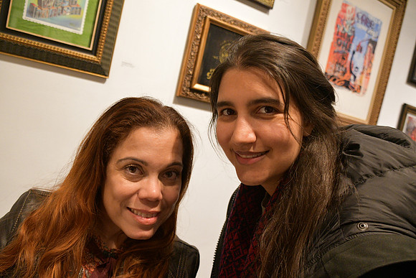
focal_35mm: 31
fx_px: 358
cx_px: 208
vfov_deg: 42.3
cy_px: 139
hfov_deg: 60.3
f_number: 3.5
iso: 3200
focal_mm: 21
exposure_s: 1/100
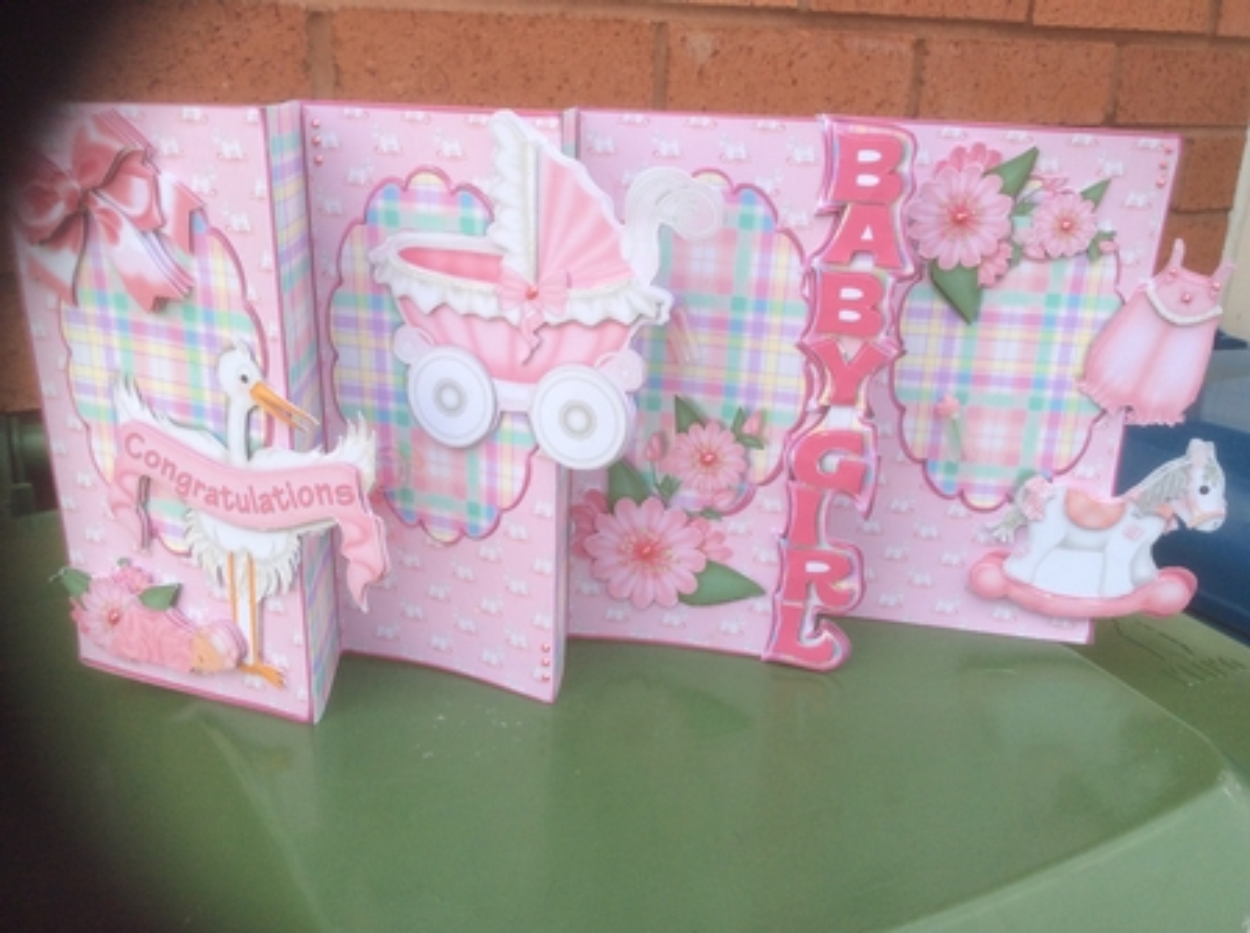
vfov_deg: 44.0
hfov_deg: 56.9
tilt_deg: -20.1
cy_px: 466
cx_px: 625
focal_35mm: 32
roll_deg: -2.7
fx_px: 1154
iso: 32
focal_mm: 3.3
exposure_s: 1/389
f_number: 2.4
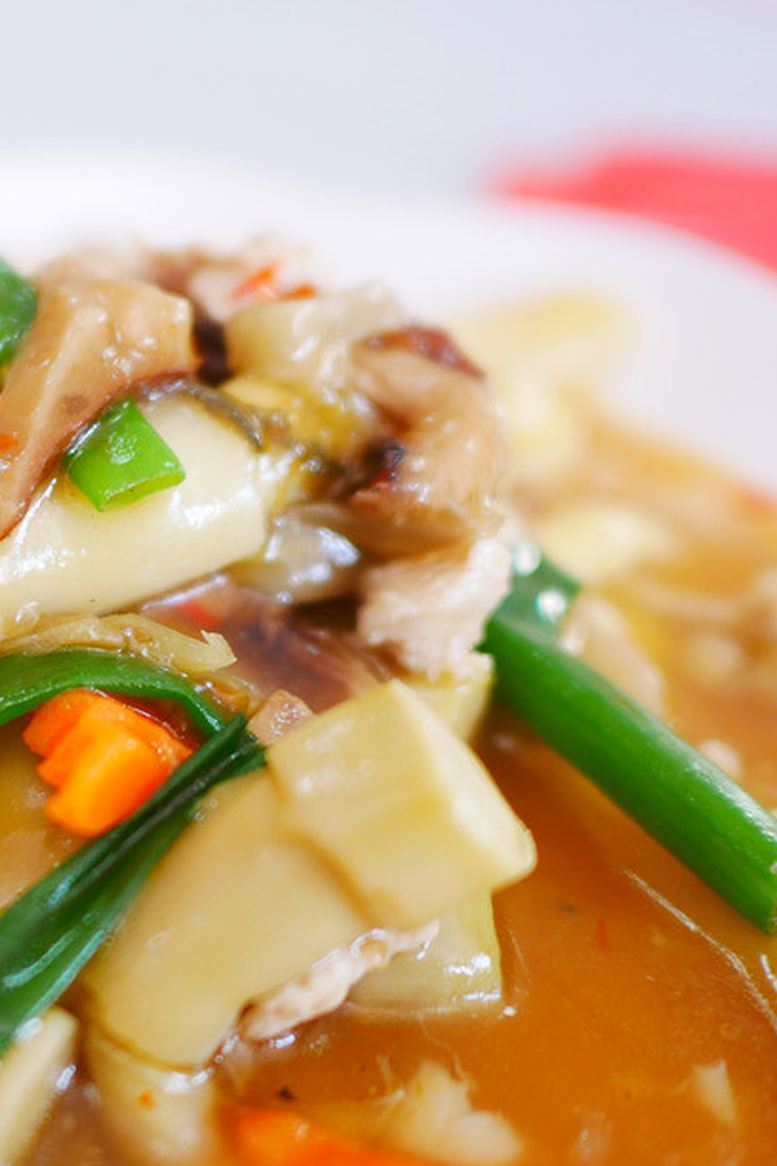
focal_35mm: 51
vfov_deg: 38.7
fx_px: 1651
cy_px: 694
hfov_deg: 24.4
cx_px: -116
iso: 200
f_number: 1.7
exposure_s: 1/125
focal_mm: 15
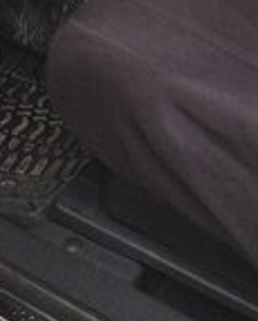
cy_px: -171
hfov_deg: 15.7
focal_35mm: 98
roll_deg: -3.8
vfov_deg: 17.4
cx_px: 157
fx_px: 932
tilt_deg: -20.3
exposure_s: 1/33
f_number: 2.2
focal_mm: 4.15
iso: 64
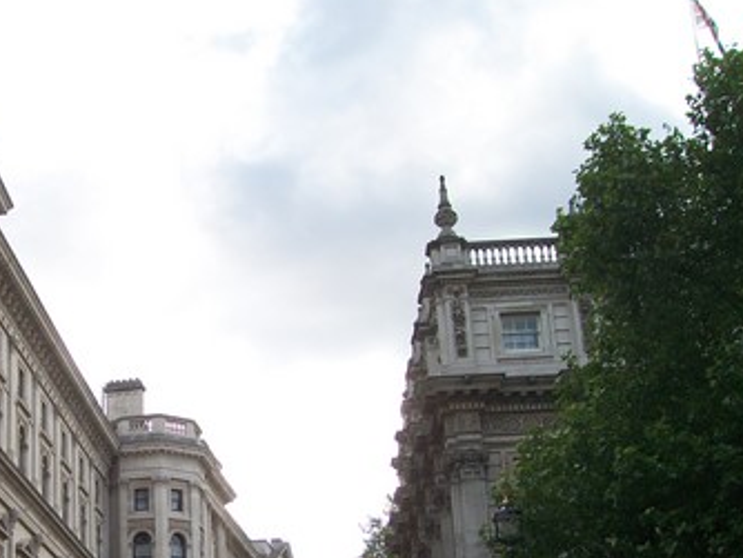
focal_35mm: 61
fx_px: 1310
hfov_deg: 31.0
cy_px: 474
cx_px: 171
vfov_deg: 23.6
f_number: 2.7
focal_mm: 6.1
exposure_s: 1/400
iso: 64
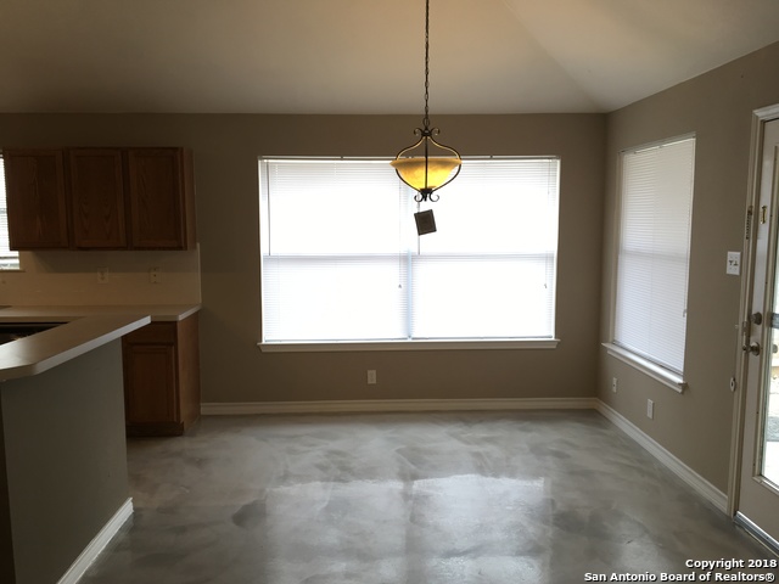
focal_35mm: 29
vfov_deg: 48.2
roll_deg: -0.1
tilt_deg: -5.5
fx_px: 653
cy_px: 292
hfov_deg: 61.7
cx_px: 390
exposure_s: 1/30
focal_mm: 4.15
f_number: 2.2
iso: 32
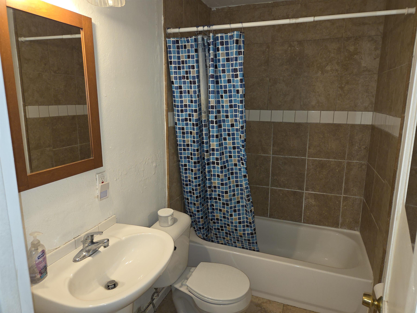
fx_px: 277
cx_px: 208
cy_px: 156
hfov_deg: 73.9
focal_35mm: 23
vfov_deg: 58.9
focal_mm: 5.4
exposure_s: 1/60
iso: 125
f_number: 1.8
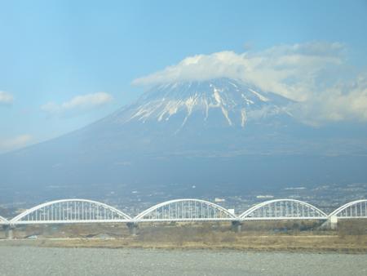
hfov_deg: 18.7
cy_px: 138
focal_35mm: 105
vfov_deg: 14.1
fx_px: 1114
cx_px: 184
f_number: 4.8
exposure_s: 1/400
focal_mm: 17.4
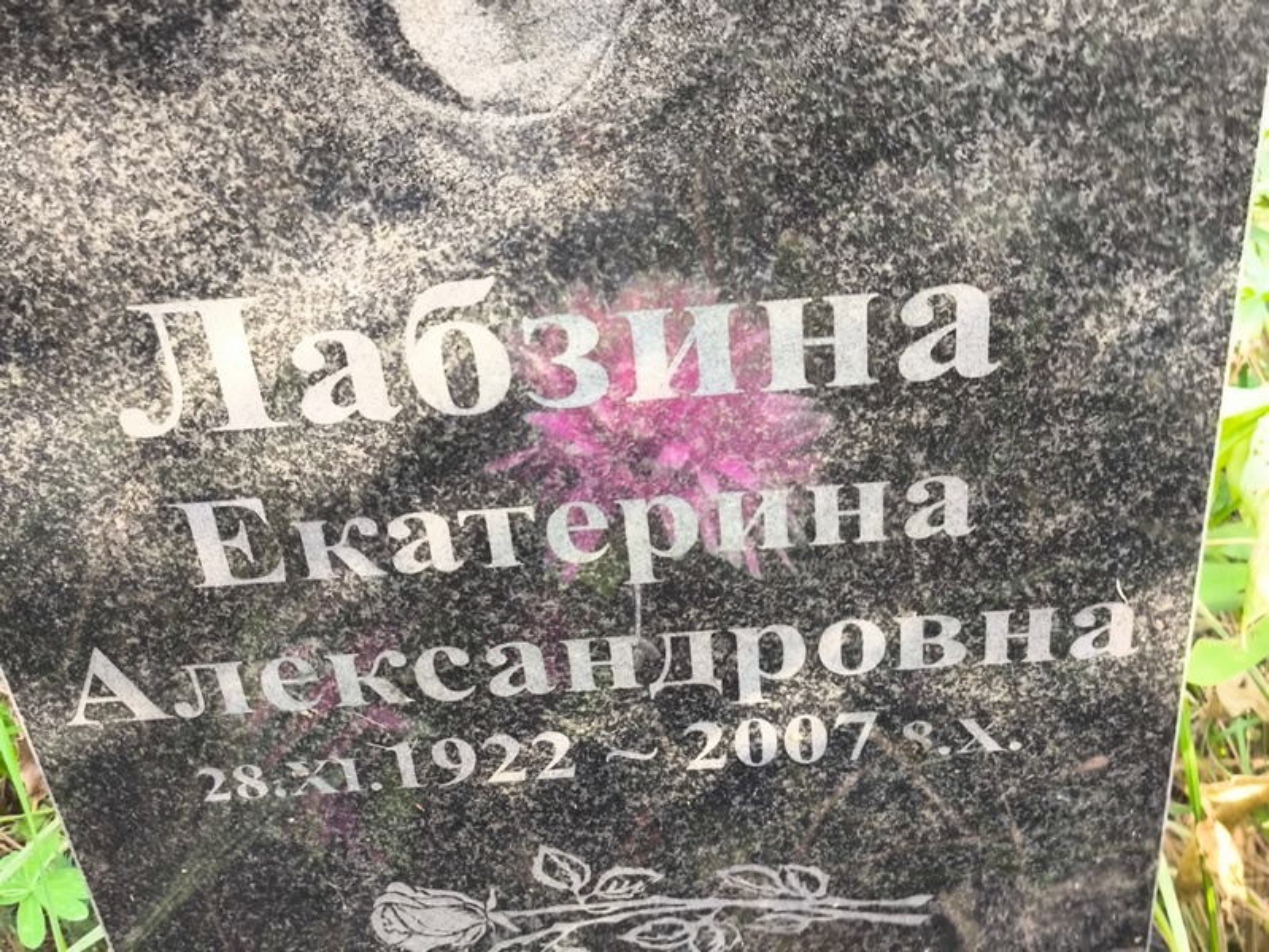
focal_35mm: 50
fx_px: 1834
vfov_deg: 29.1
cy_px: 476
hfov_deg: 38.2
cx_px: 634
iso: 160
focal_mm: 4.71
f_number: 1.7
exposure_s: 1/60
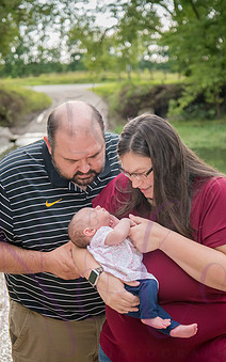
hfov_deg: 15.6
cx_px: 119
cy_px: 217
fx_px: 827
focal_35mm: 84
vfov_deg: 24.6
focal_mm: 62
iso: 400
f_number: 4.5
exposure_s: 1/250
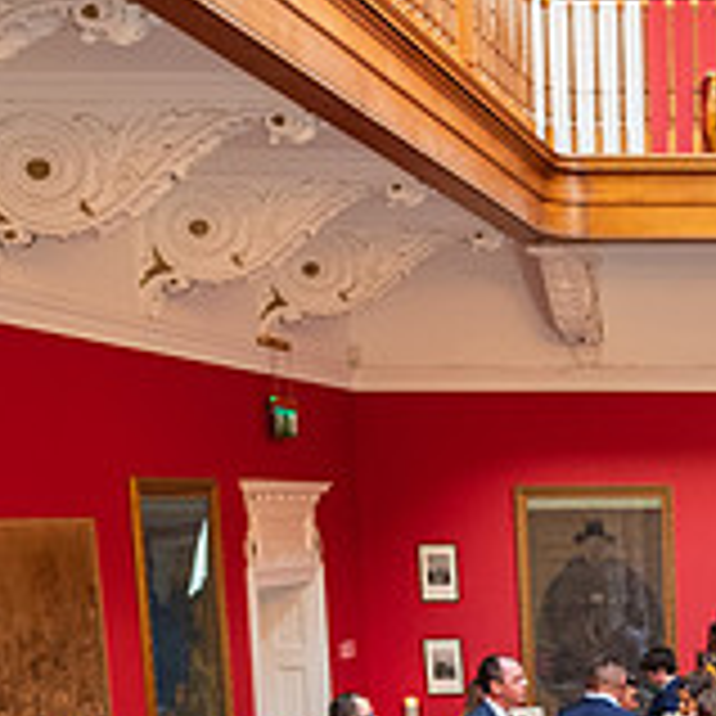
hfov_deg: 20.9
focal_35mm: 75
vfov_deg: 21.4
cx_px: 941
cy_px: 862
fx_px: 1755
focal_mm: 16
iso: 1250
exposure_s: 1/125
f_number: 2.2
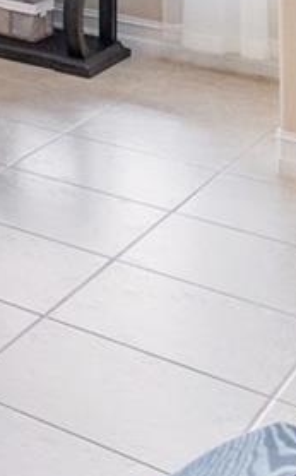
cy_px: -366
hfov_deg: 10.3
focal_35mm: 94
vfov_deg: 17.9
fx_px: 1217
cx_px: -582
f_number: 7.1
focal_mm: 16
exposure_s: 1/60
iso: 500
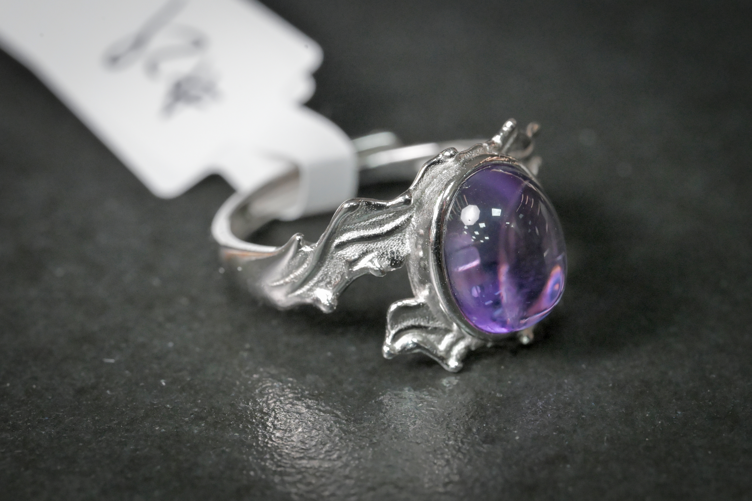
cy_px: 250
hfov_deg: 19.5
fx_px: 2193
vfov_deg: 13.0
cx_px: 376
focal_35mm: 105
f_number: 16
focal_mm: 105
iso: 10000
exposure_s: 1/125
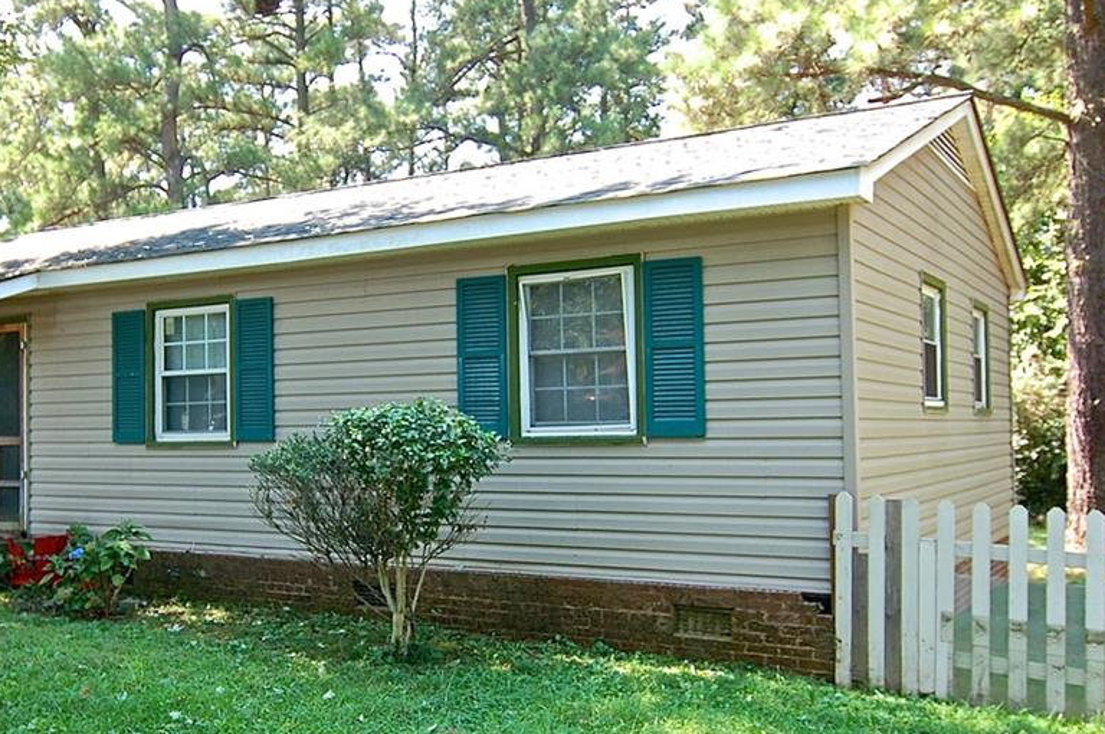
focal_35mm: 40
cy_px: 383
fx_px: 1226
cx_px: 387
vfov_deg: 33.3
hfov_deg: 47.9
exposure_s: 1/125
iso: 250
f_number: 5.6
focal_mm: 20
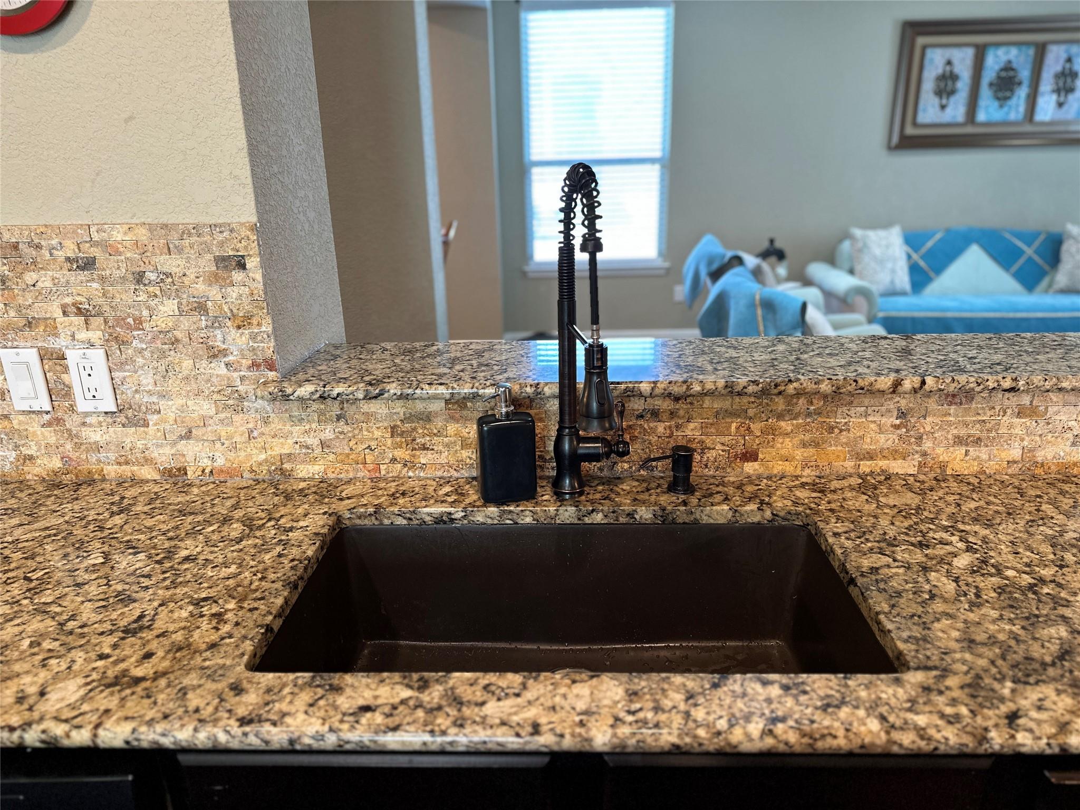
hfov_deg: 71.6
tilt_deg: -18.5
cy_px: 405
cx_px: 540
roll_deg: +2.1
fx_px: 749
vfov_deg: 56.8
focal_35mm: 24
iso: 200
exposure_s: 1/60
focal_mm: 6.86
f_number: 1.78
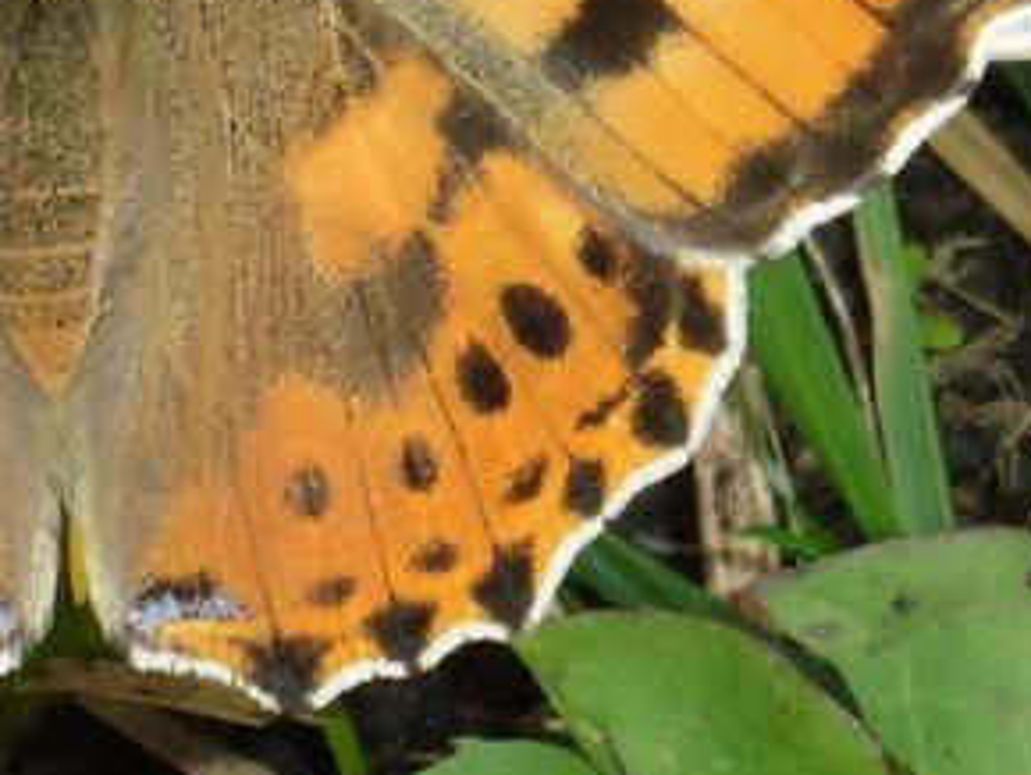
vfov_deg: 4.4
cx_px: 66
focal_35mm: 338
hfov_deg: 5.8
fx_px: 10075
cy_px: 4
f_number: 5.3
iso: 160
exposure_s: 1/160
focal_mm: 20.6
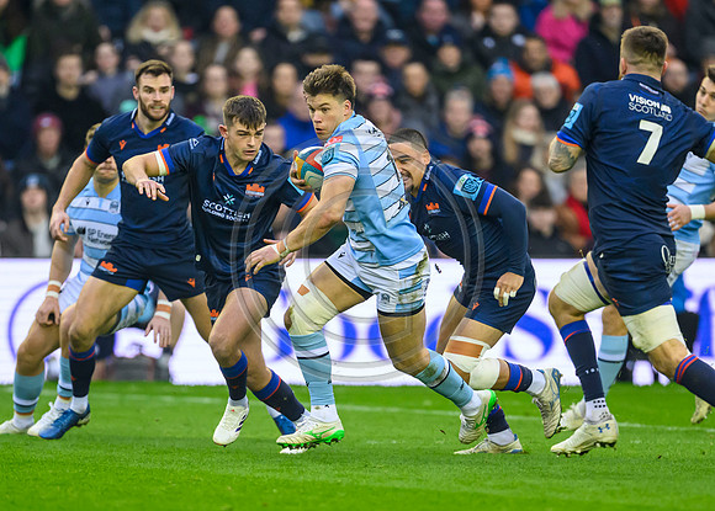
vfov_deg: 2.1
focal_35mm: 674
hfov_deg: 3.0
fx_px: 13697
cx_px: 421
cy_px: 324
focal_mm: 400
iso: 4000
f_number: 3.2
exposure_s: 1/1600
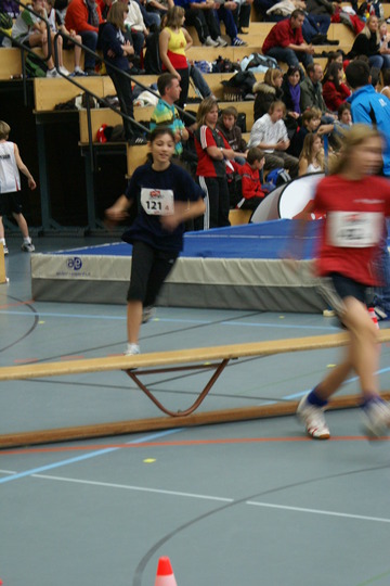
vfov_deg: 19.5
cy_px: 293
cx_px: 195
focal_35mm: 105
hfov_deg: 13.0
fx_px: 1706
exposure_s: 1/30
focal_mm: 70
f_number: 5.6
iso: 800
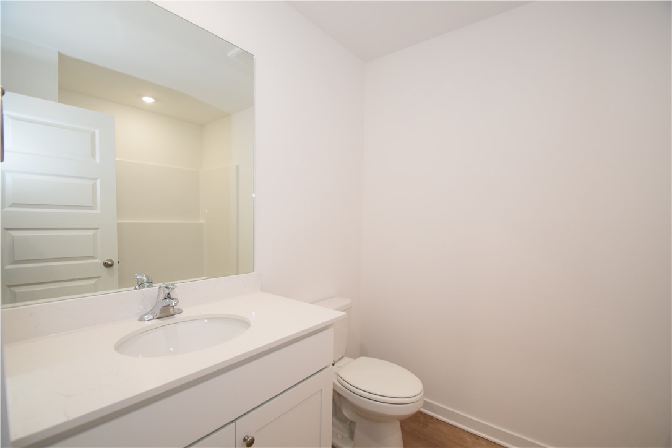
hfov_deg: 100.4
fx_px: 280
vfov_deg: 77.3
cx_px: 336
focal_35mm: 15
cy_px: 224
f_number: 5
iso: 800
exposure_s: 1/100
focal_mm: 10
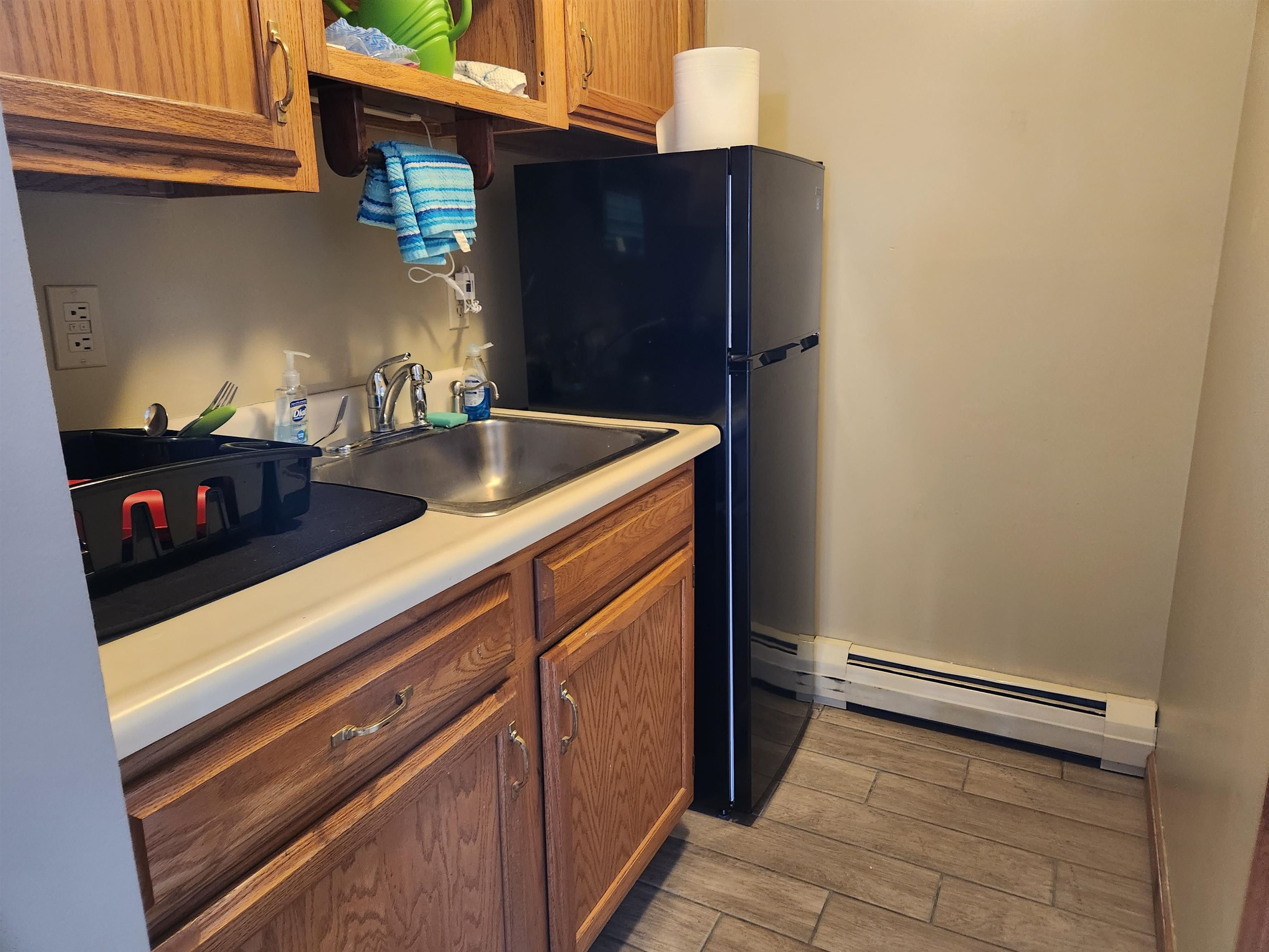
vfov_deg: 58.9
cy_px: 476
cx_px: 634
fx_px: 843
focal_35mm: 23
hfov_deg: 73.9
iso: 640
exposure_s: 1/40
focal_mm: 5.4
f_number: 1.8
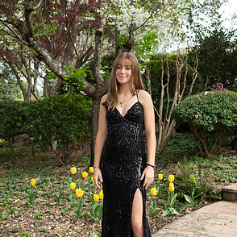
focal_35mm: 52
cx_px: 119
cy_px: 113
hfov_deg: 32.8
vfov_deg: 32.8
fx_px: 403
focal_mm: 40
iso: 1250
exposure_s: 1/1000
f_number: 5.6
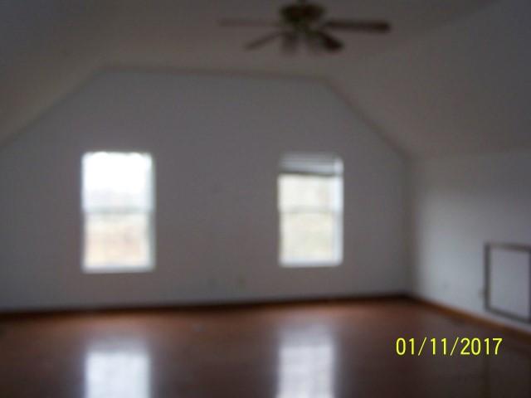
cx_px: 266
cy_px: 199
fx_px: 583
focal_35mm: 38
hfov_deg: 49.0
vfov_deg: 37.7
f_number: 2.8
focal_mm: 6.3
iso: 200
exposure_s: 1/50
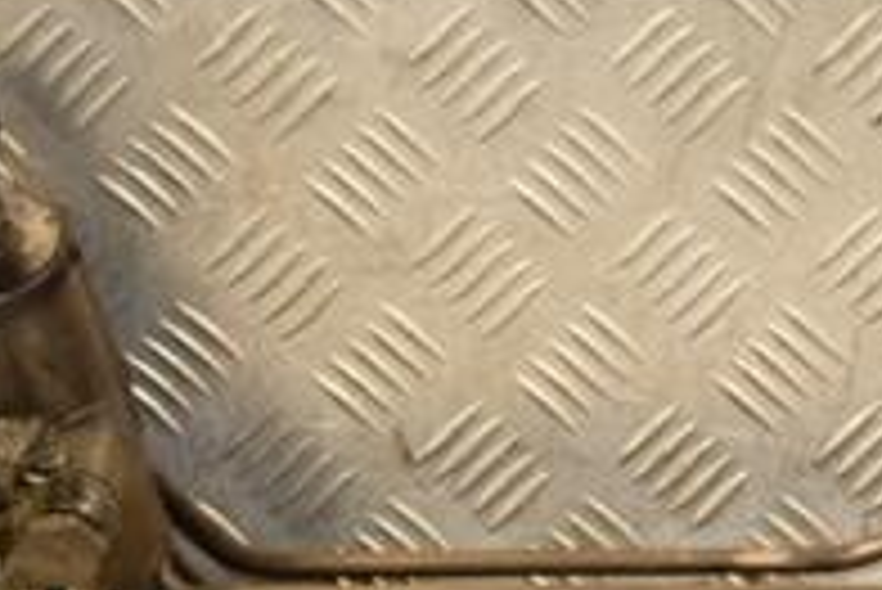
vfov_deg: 7.1
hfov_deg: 10.6
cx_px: 896
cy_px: 257
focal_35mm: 193
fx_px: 4732
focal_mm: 42
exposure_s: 1/160
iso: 800
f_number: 4.8
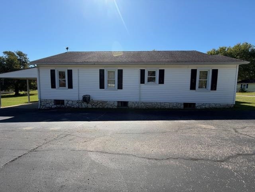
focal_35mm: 14
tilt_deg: -5.1
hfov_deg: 102.1
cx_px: 128
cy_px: 96
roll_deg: -1.2
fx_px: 103
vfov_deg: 85.7
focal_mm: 2.22
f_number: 2.2
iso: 25
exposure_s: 1/770
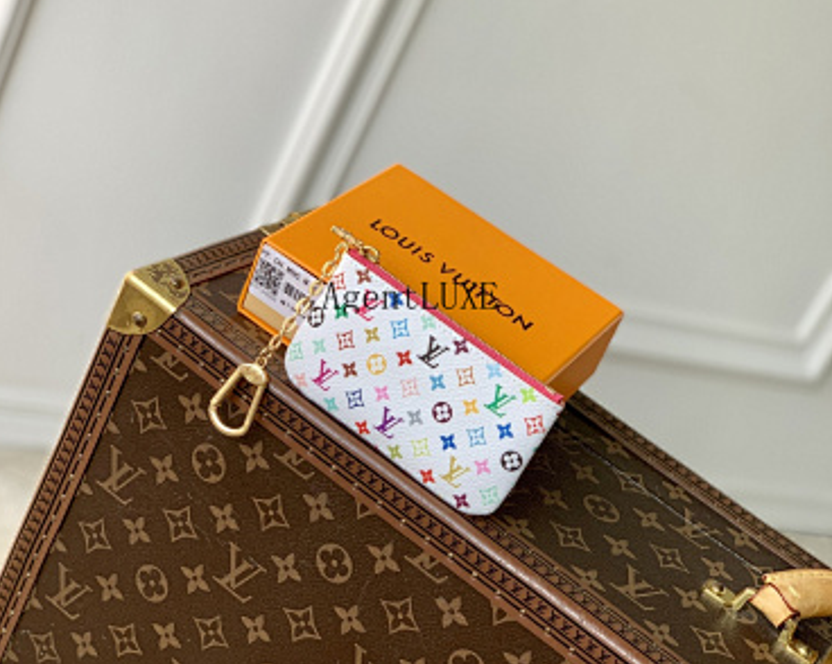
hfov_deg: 27.5
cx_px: 410
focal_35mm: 69
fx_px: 1698
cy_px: 294
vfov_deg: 22.1
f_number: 2.4
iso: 16
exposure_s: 1/180
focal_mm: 6
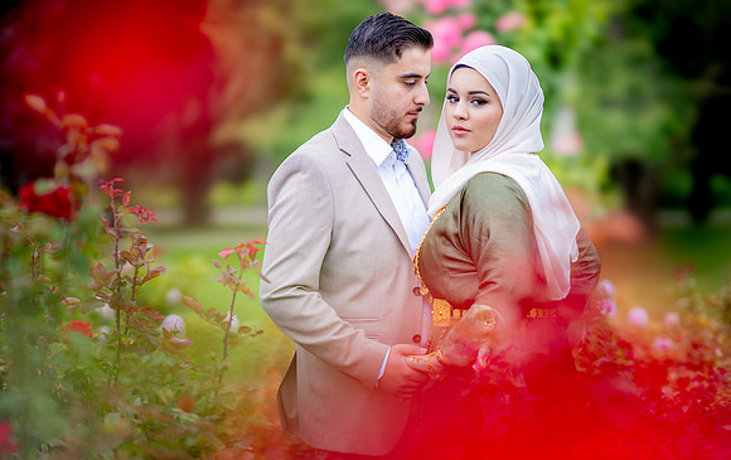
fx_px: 1858
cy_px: 262
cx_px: 393
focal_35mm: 93
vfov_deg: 14.1
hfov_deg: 22.3
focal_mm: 85
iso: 100
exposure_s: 1/1600
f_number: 1.4
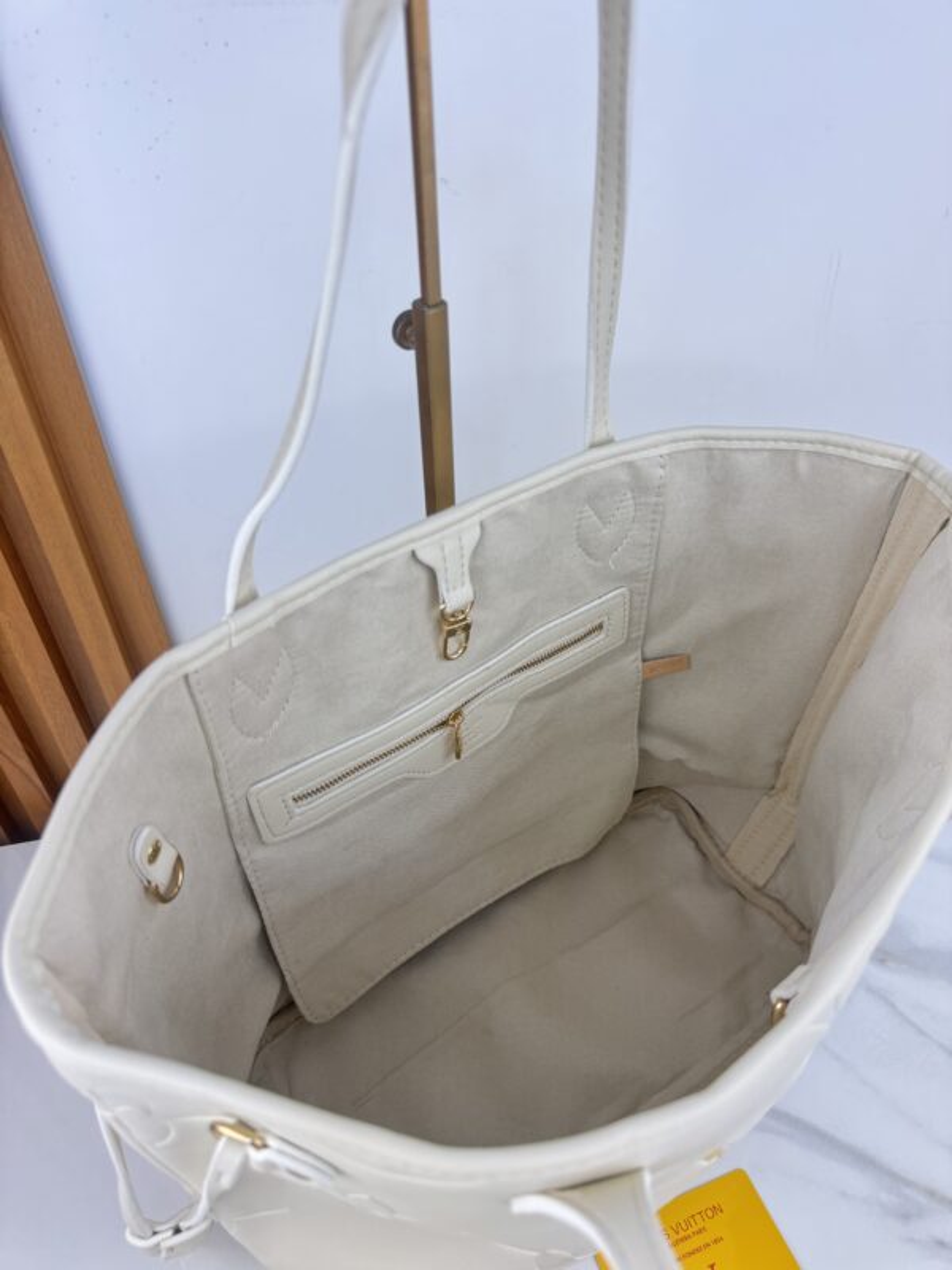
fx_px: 880
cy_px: 635
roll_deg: +3.9
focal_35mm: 24
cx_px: 476
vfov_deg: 71.6
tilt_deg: -41.4
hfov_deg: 56.8
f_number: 1.78
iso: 64
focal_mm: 6.76
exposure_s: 1/122
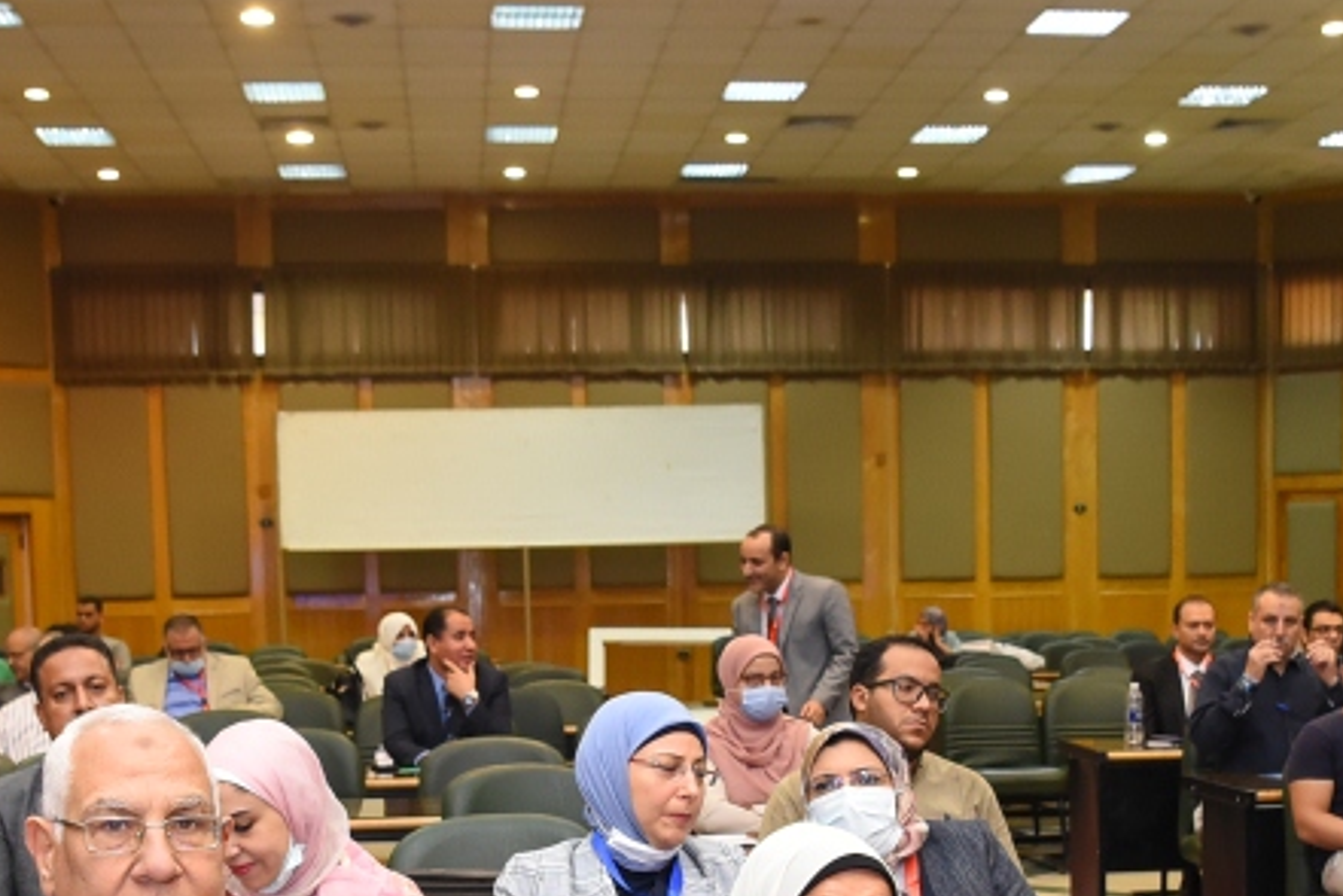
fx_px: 2425
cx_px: 722
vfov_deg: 20.4
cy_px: 861
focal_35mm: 65
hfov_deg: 30.9
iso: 2500
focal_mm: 28
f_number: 4.5
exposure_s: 1/125
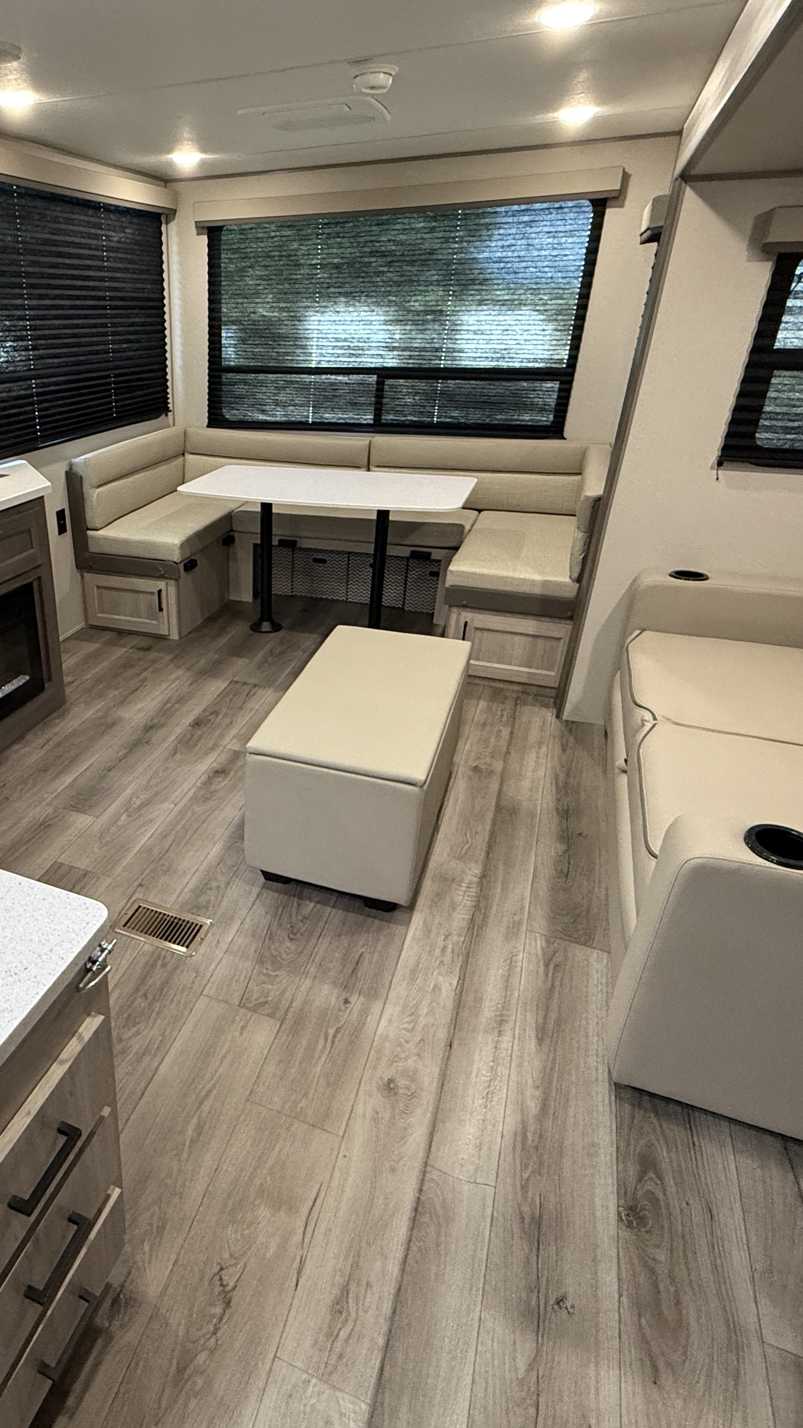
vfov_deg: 83.8
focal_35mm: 21
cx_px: 213
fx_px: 795
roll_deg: +0.3
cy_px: 711
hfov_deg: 51.6
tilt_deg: -26.9
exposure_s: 1/50
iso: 400
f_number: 2.2
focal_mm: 2.22
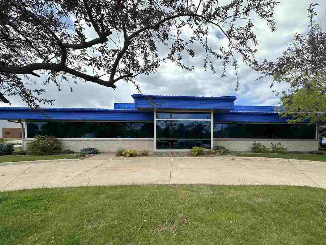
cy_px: 141
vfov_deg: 74.3
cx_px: 185
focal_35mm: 17
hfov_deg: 90.5
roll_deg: -0.8
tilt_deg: -1.4
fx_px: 160
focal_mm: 2.22
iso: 50
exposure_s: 1/1642
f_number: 2.2
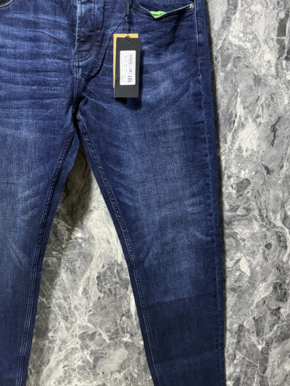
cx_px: 80
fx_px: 402
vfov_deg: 51.3
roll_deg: -1.5
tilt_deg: -15.3
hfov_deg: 38.9
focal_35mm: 36
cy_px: 174
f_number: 1.78
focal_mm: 6.76
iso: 800
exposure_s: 1/40
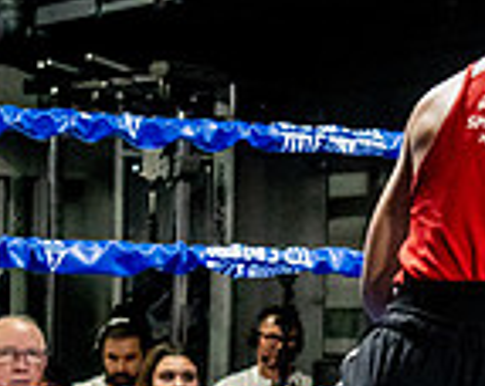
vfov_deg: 7.8
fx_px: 2838
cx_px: 953
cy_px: 327
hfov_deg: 9.2
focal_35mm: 198
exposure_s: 1/800
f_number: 2.8
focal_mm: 35
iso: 5000
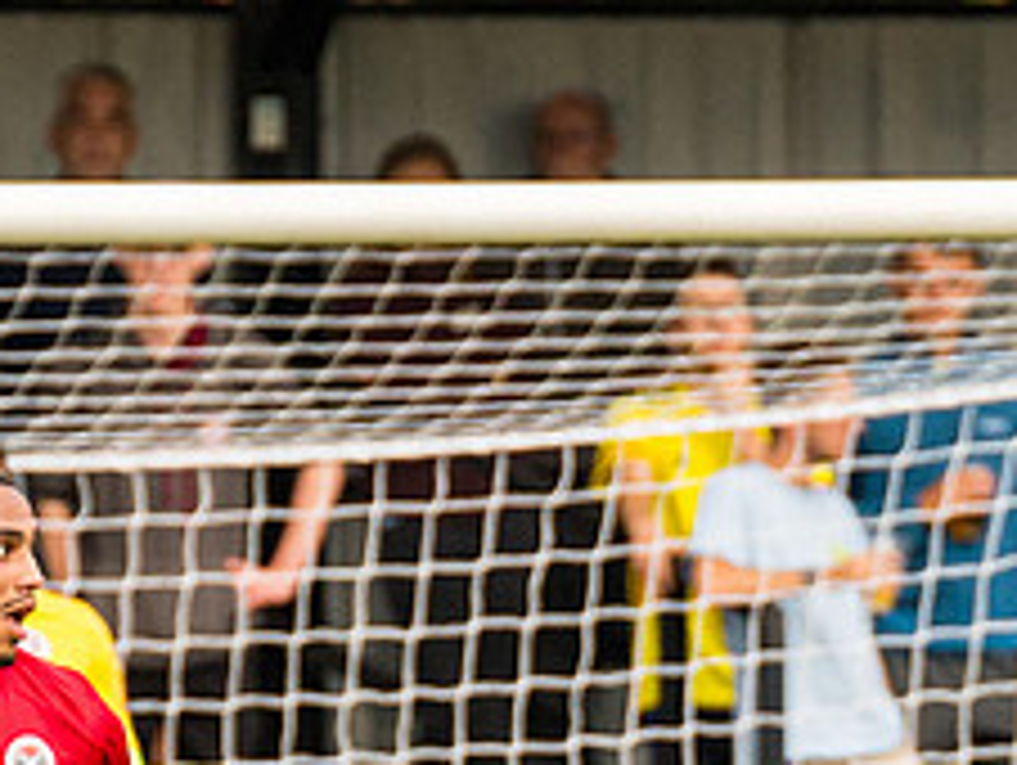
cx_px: 135
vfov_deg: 0.8
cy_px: 1271
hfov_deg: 1.1
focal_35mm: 1783
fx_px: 52439
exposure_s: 1/3200
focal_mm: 300
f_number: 4
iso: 640
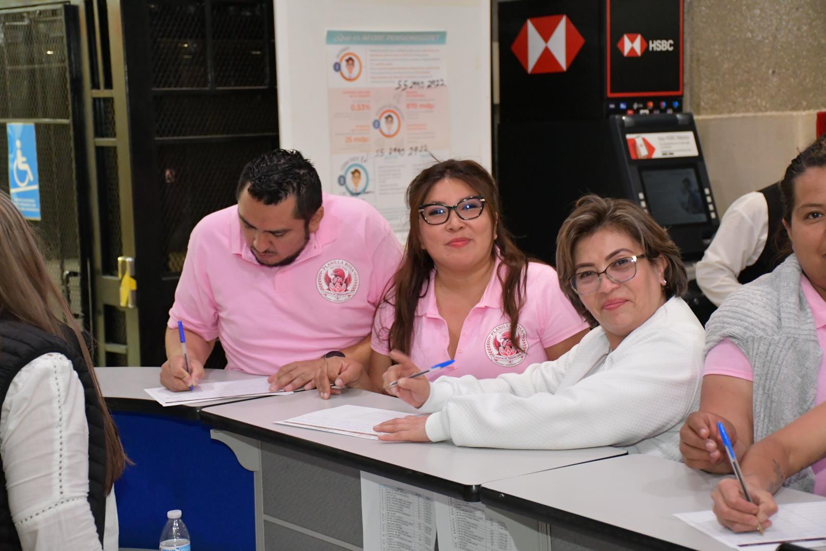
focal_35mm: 72
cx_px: 413
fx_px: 1652
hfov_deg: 28.1
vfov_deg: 18.9
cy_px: 276
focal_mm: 48
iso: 4500
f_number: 4.5
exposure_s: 1/60
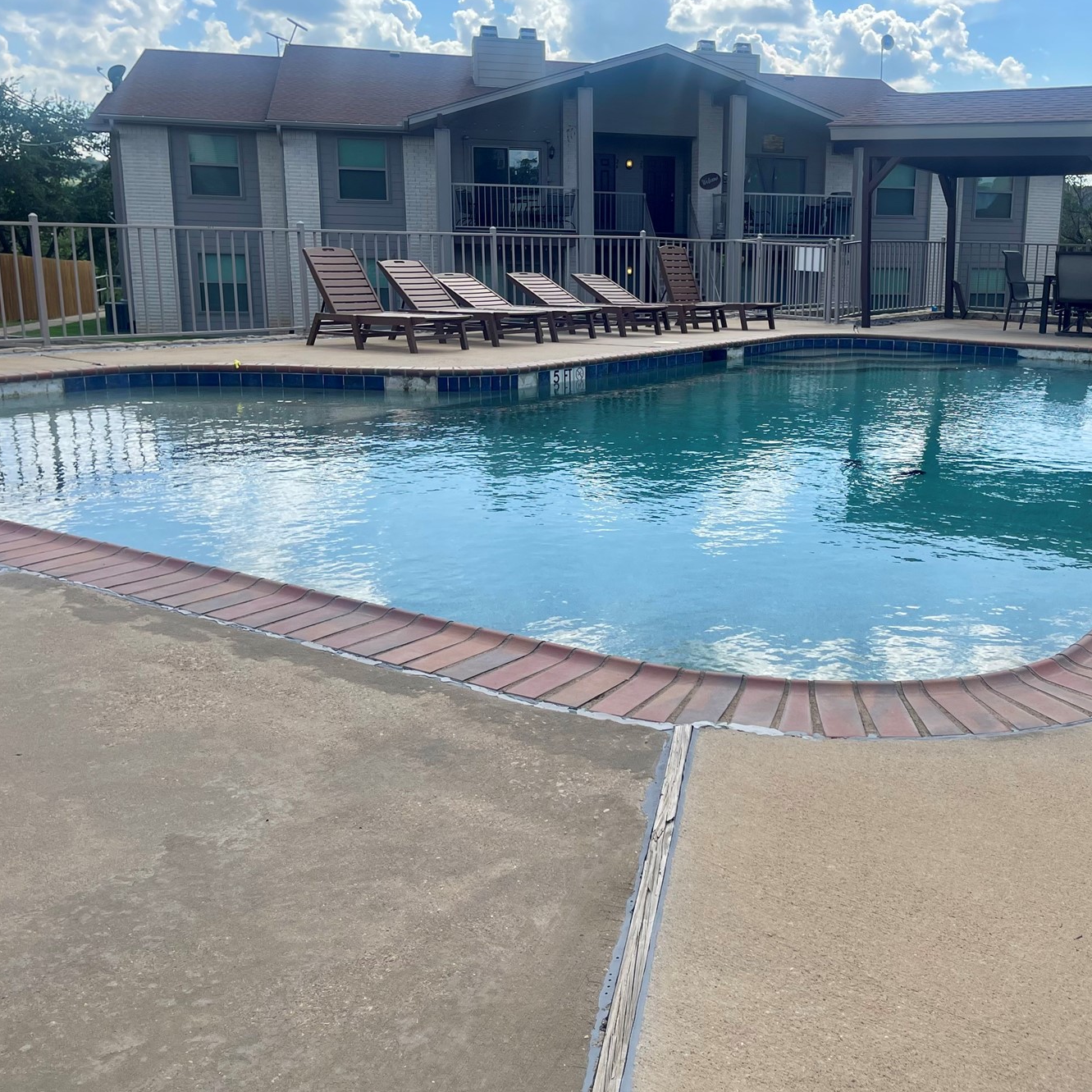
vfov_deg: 48.4
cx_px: 730
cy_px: 523
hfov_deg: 47.6
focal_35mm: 34
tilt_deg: -13.7
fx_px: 1213
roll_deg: -1.5
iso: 32
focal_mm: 5.1
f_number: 1.6
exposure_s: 1/2488
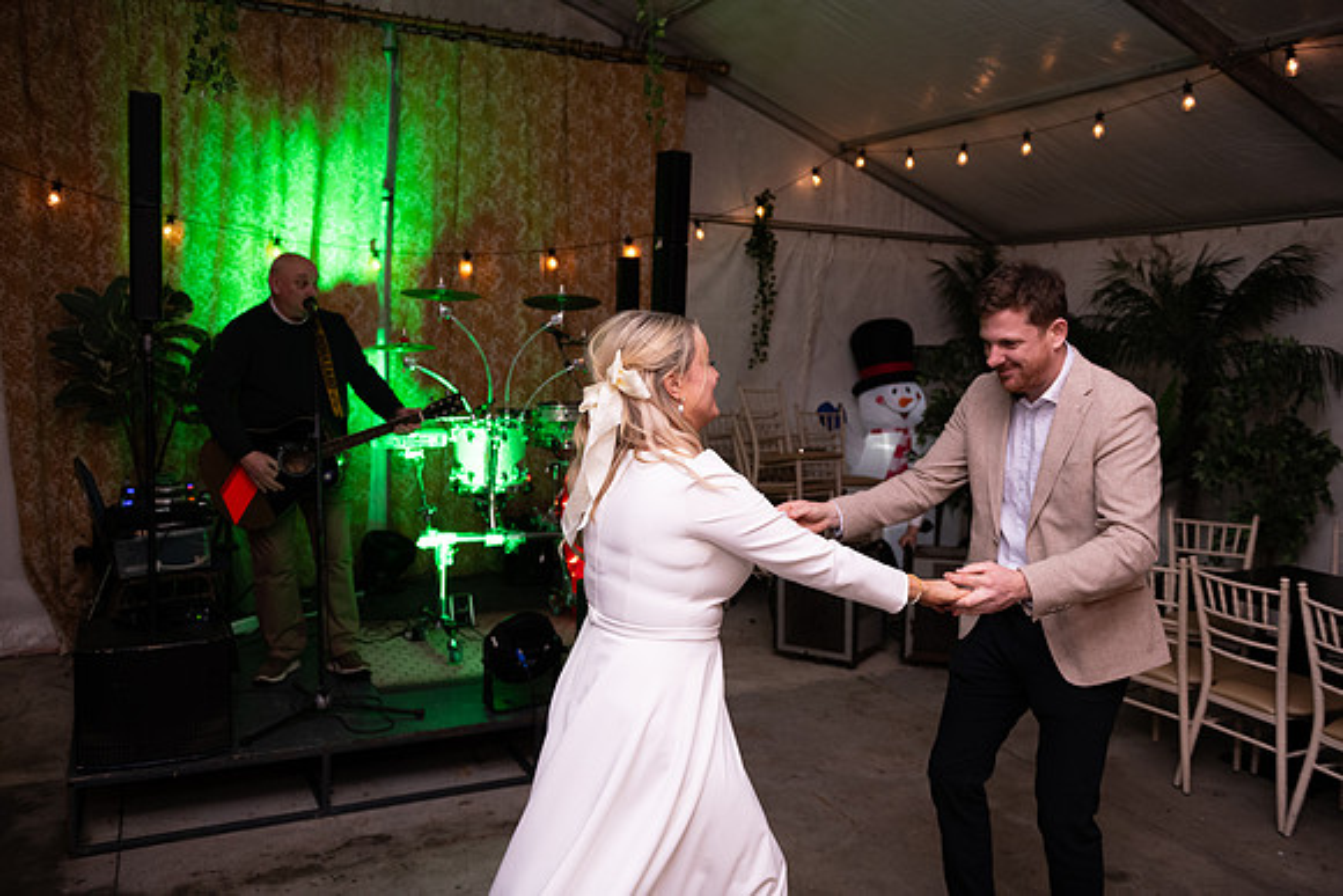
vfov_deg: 45.0
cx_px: 672
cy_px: 448
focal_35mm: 29
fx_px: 1082
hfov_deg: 63.6
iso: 800
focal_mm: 29
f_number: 3.5
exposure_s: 1/160
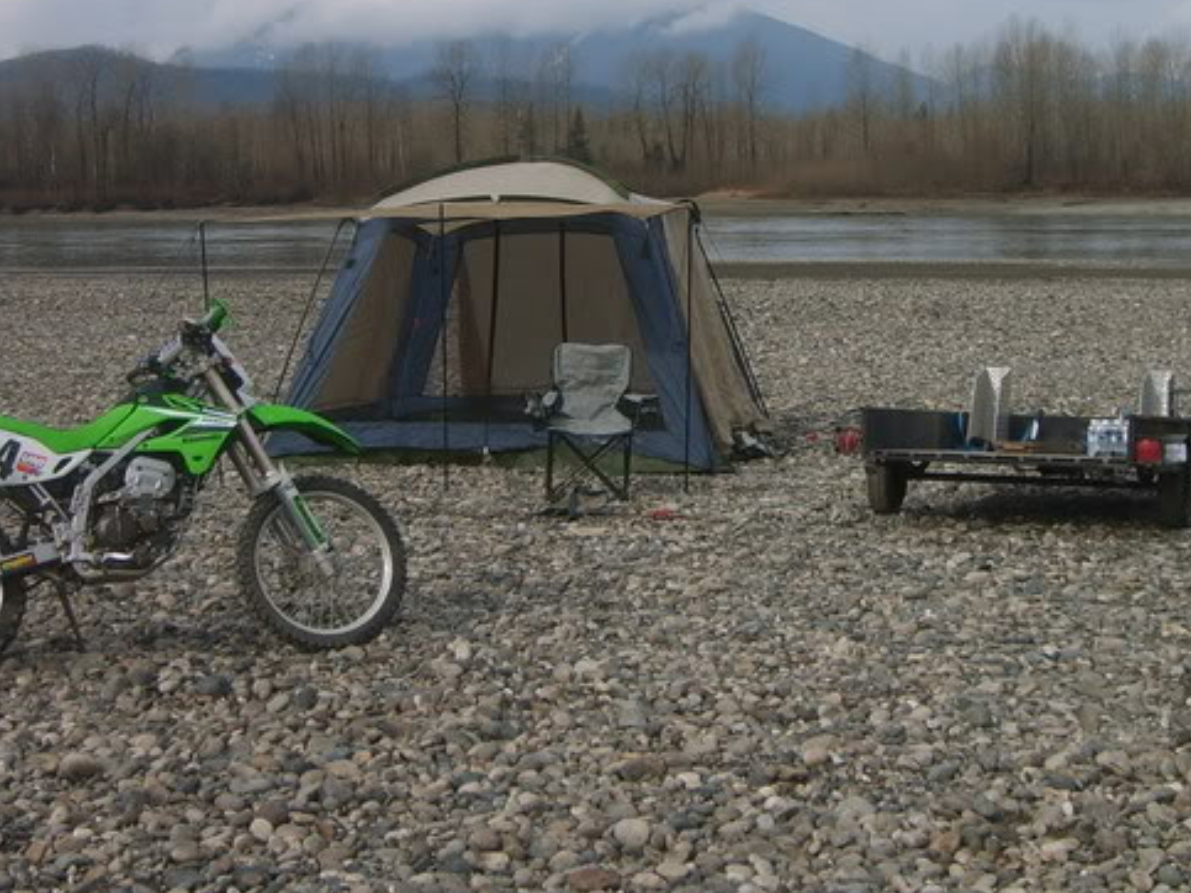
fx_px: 1995
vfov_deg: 25.2
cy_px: 348
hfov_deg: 33.1
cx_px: 727
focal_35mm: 58
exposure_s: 1/1000
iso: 50
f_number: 2.8
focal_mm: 5.8
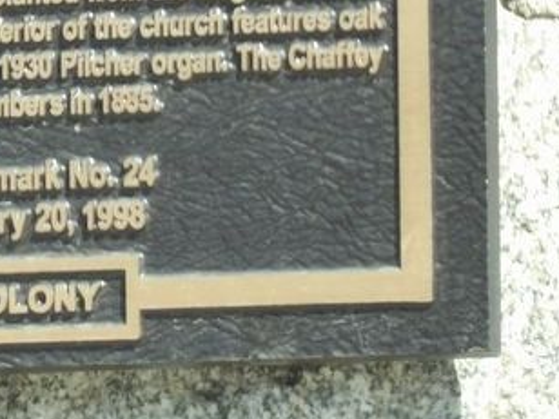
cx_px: -71
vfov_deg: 0.5
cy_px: -67
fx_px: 44183
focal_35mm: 2736
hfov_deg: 0.7
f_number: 5.7
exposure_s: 1/612
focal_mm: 188.8
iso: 400
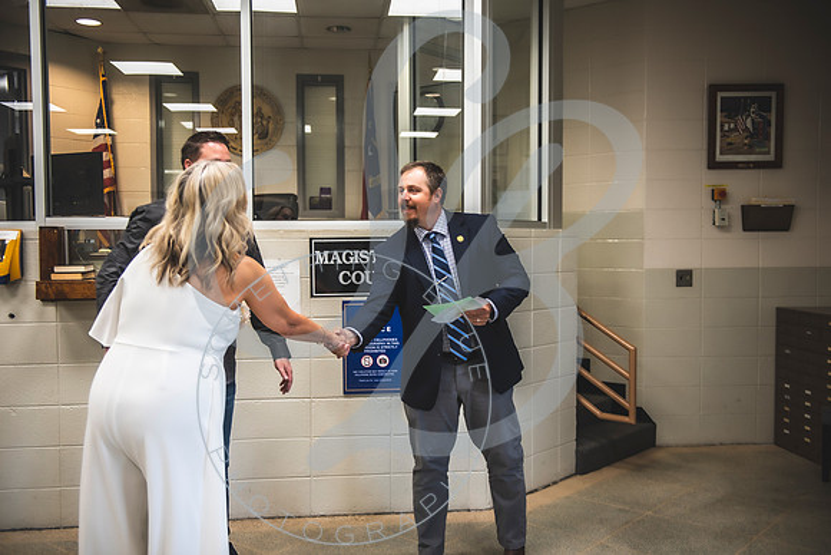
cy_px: 278
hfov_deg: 52.7
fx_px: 839
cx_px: 416
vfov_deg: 36.6
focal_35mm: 36
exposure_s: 1/160
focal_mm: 36
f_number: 2.8
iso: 500
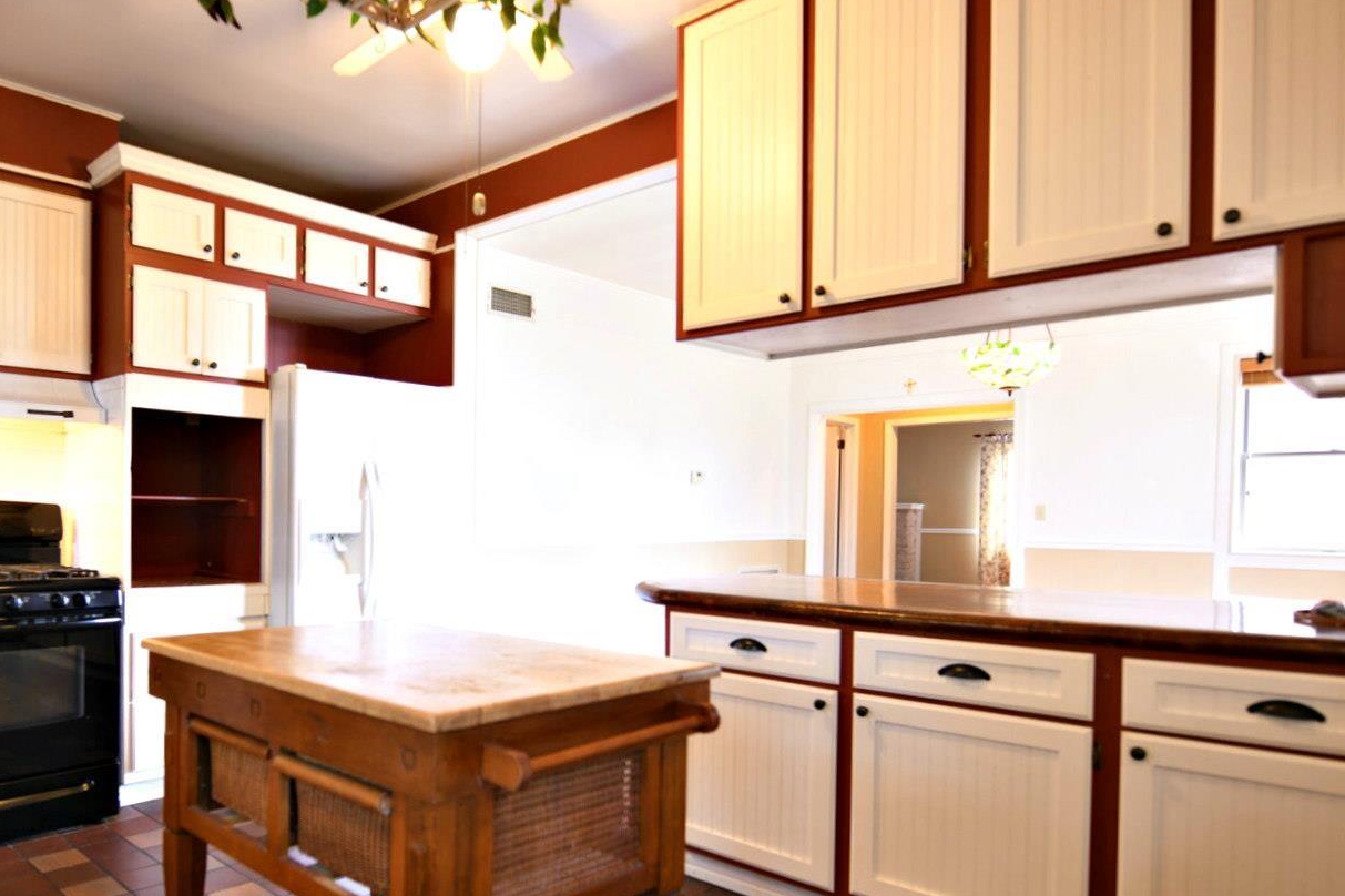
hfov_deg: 74.4
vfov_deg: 54.7
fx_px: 859
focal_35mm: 23
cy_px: 534
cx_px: 481
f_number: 2.8
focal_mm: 14
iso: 280
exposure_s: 1/15
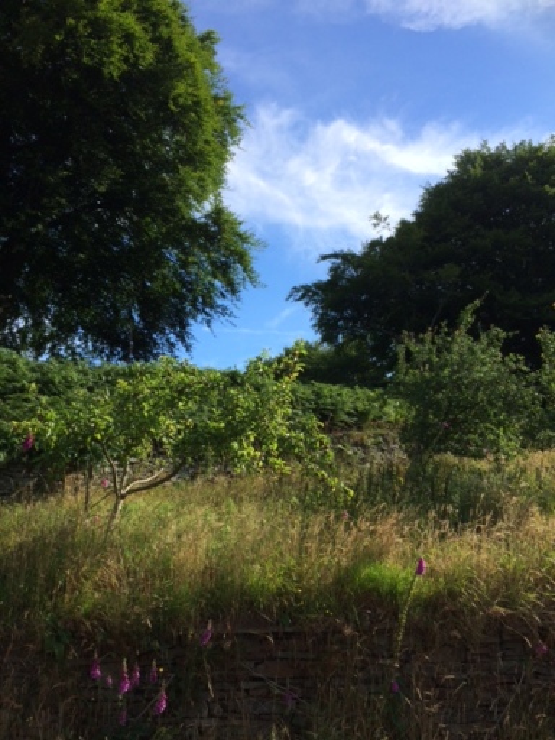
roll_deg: -0.7
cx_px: 278
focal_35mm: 29
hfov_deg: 48.2
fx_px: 620
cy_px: 370
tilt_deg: +18.4
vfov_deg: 61.7
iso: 32
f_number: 2.2
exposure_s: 1/1466
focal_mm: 4.15
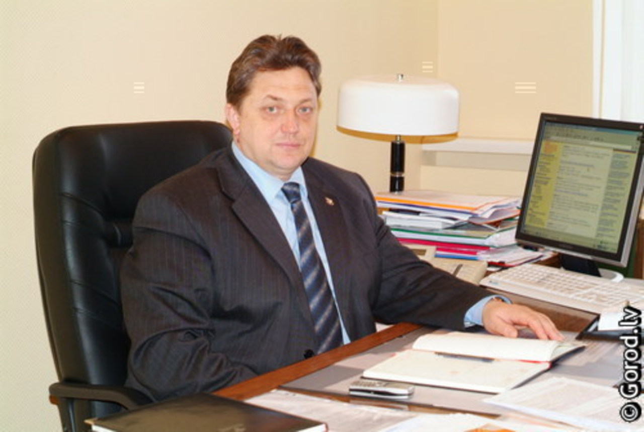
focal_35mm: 75
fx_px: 1344
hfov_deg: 26.9
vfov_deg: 18.2
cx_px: 322
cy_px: 216
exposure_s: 1/60
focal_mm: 50
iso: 800
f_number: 5.6
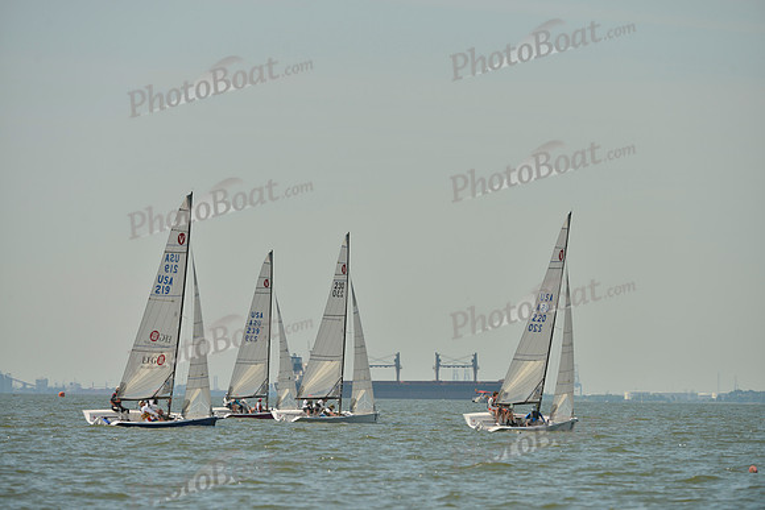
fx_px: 5951
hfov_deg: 7.4
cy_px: 255
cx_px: 382
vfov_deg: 4.9
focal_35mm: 280
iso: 200
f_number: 6.3
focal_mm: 280
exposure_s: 1/1250
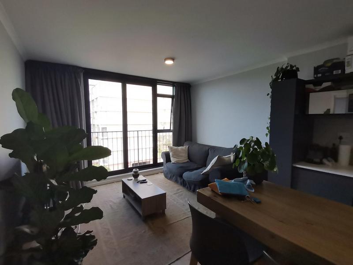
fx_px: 173
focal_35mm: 17
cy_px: 132
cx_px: 176
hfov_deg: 91.0
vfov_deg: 74.7
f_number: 2.4
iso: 64
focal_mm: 1.78
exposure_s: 1/100
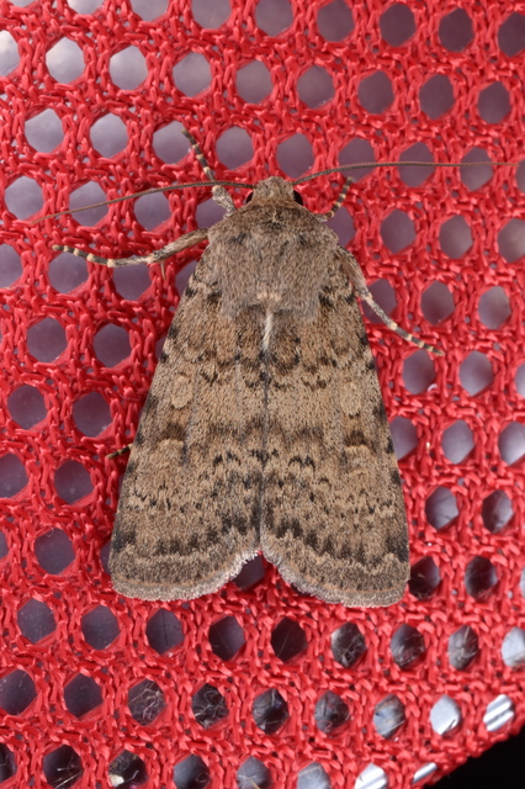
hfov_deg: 22.6
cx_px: 262
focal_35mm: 60
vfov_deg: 33.4
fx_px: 1314
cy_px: 394
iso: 100
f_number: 22
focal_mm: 40
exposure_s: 1/250
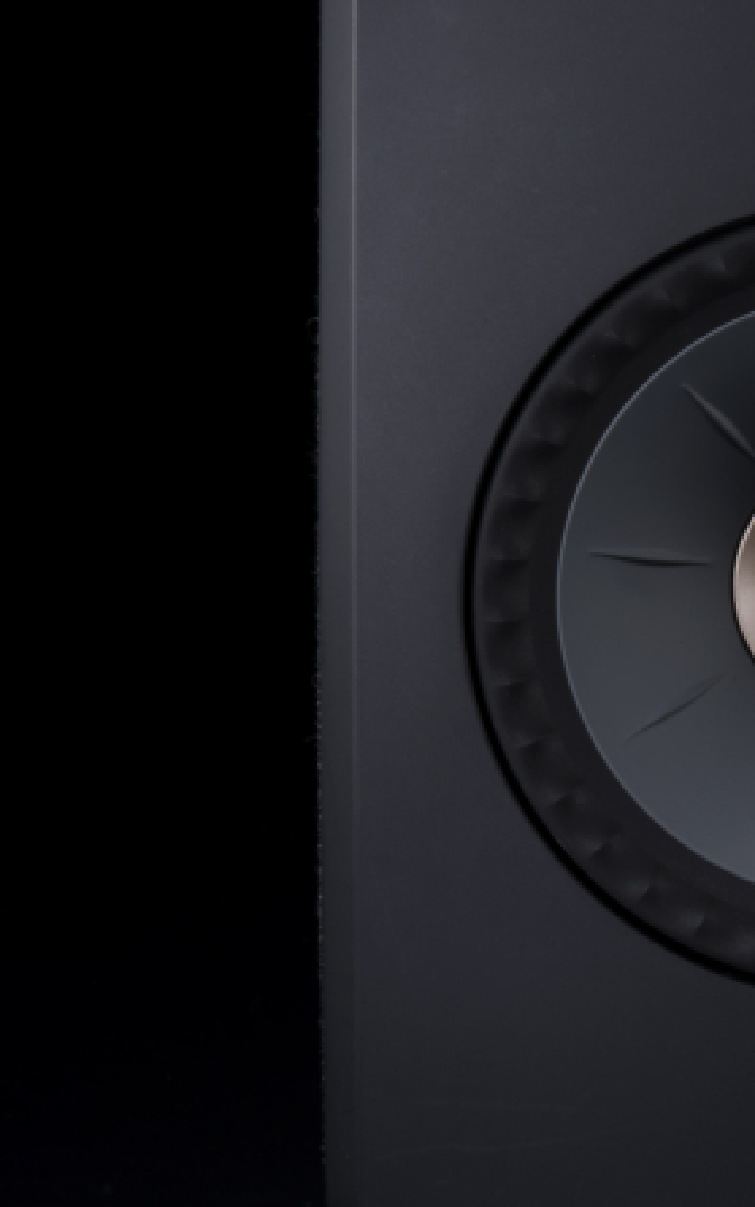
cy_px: 682
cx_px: 873
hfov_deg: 5.3
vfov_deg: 8.5
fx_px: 8126
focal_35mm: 247
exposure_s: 1/60
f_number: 36
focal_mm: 105
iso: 64
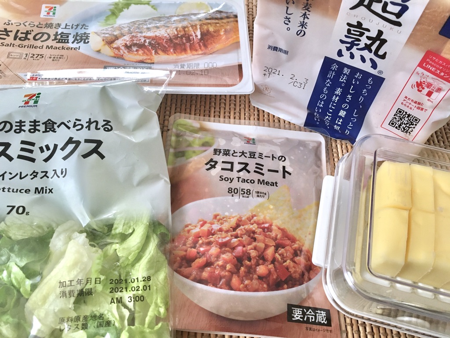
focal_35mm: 29
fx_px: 377
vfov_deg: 48.2
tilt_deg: -58.4
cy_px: 169
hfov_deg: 61.7
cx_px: 225
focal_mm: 4.15
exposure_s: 1/30
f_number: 2.2
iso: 125
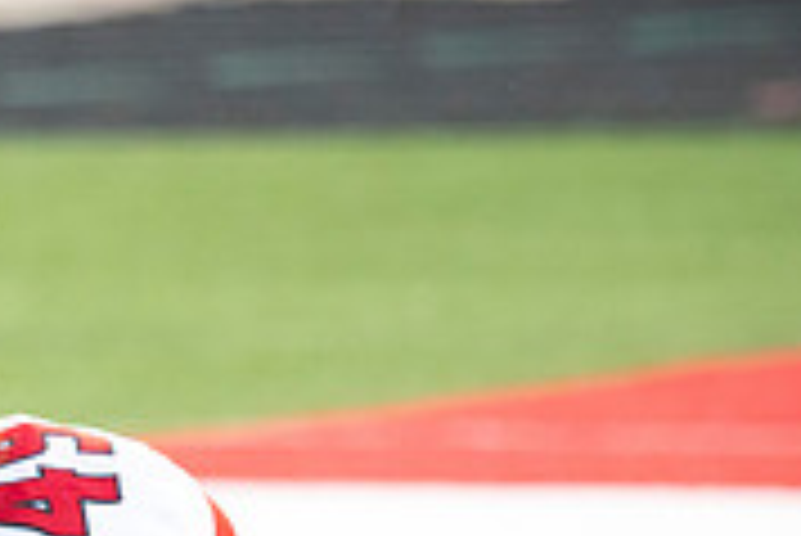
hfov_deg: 3.2
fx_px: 14518
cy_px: 453
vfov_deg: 2.1
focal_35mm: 652
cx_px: -238
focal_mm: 200
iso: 4000
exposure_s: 1/800
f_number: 5.6
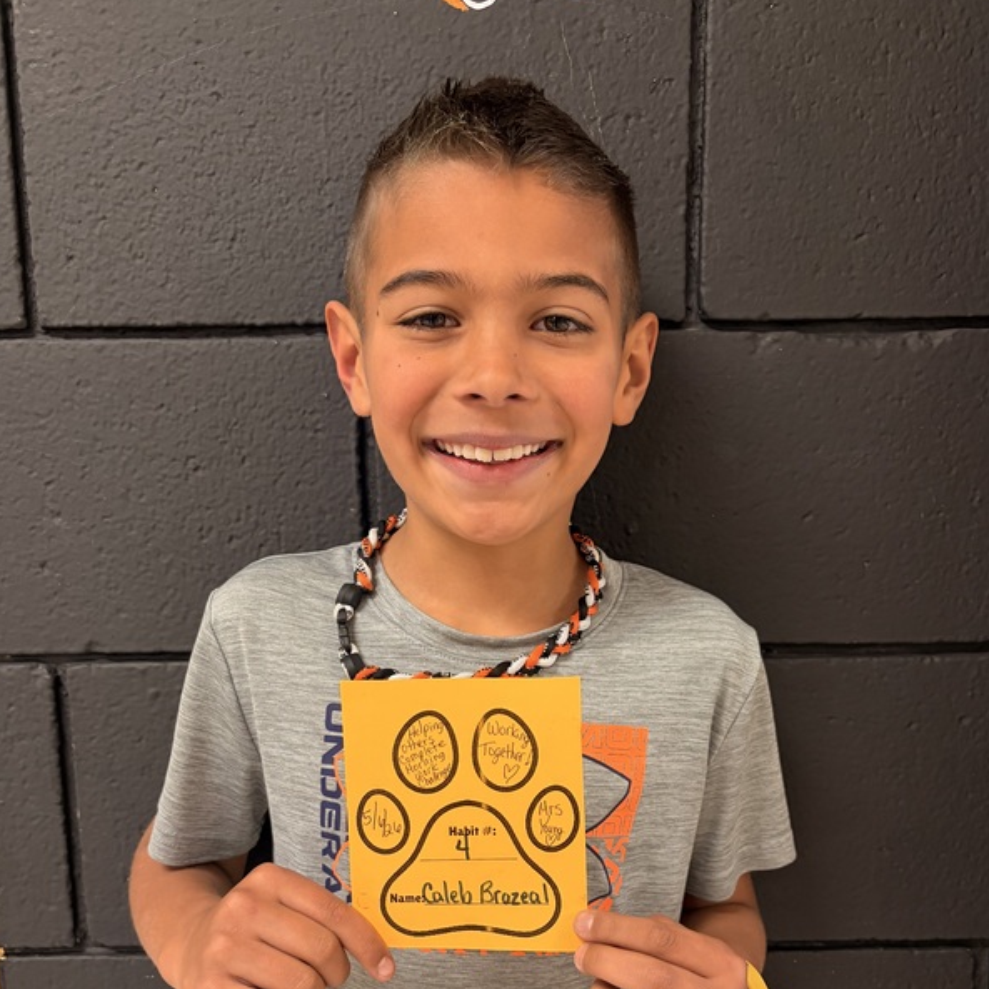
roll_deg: +1.0
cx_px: 492
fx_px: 1002
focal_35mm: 31
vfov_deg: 51.6
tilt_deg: -9.8
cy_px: 655
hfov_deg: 52.5
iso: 200
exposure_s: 1/60
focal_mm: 5.96
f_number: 1.6
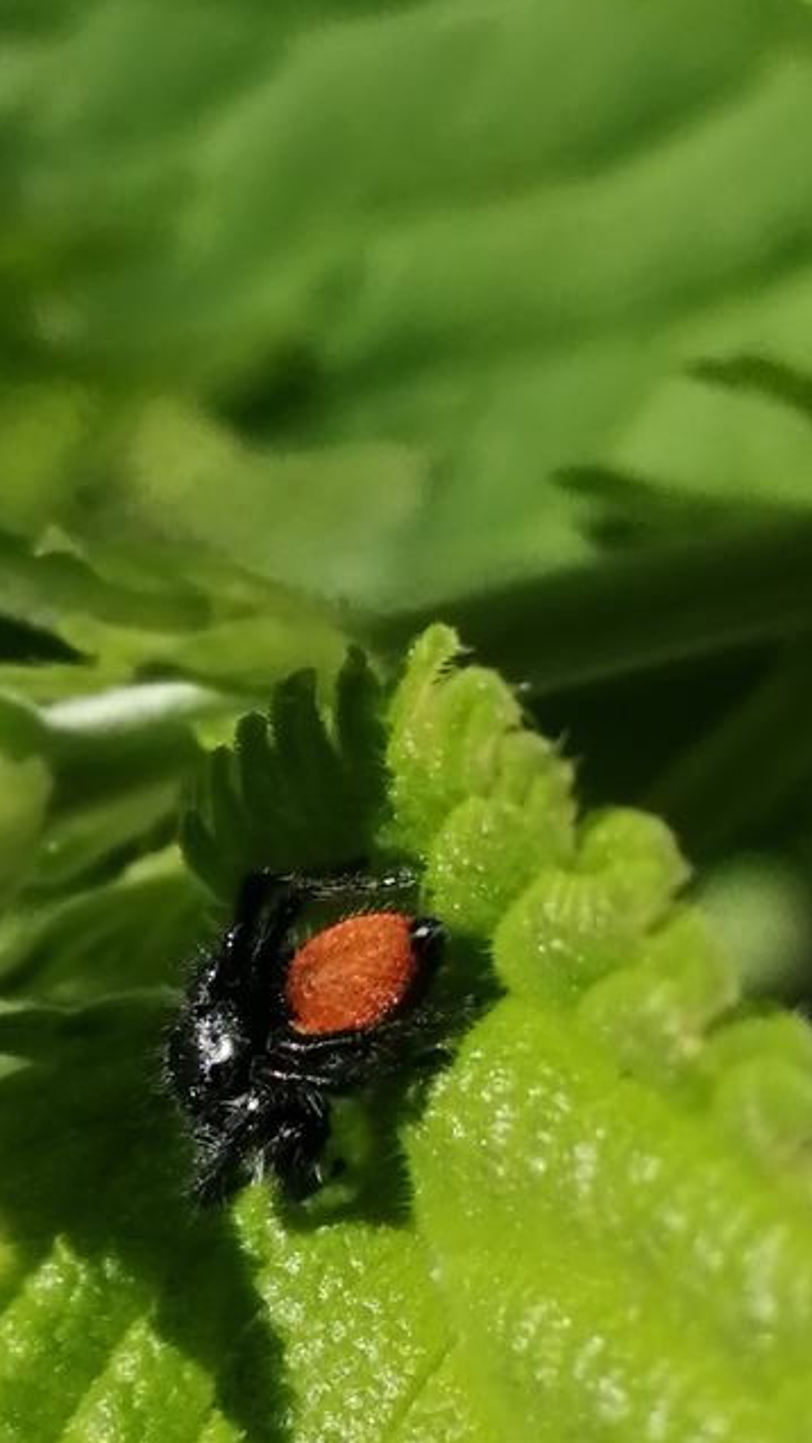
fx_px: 4361
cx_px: 415
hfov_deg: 10.6
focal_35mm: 114
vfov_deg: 18.8
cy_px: 722
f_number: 1.8
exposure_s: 1/1437
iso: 50
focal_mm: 3.46
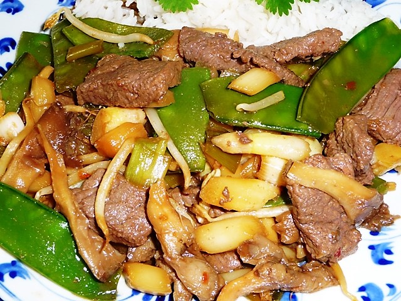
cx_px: 200
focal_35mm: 50
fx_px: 579
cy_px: 150
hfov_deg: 38.2
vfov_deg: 29.1
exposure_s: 1/30
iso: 100
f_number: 4.2
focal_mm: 8.5
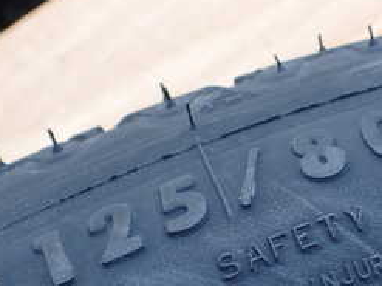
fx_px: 805
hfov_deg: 26.2
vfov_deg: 20.1
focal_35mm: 73
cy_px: 164
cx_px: 306
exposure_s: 1/200
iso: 100
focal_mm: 5.4
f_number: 3.2
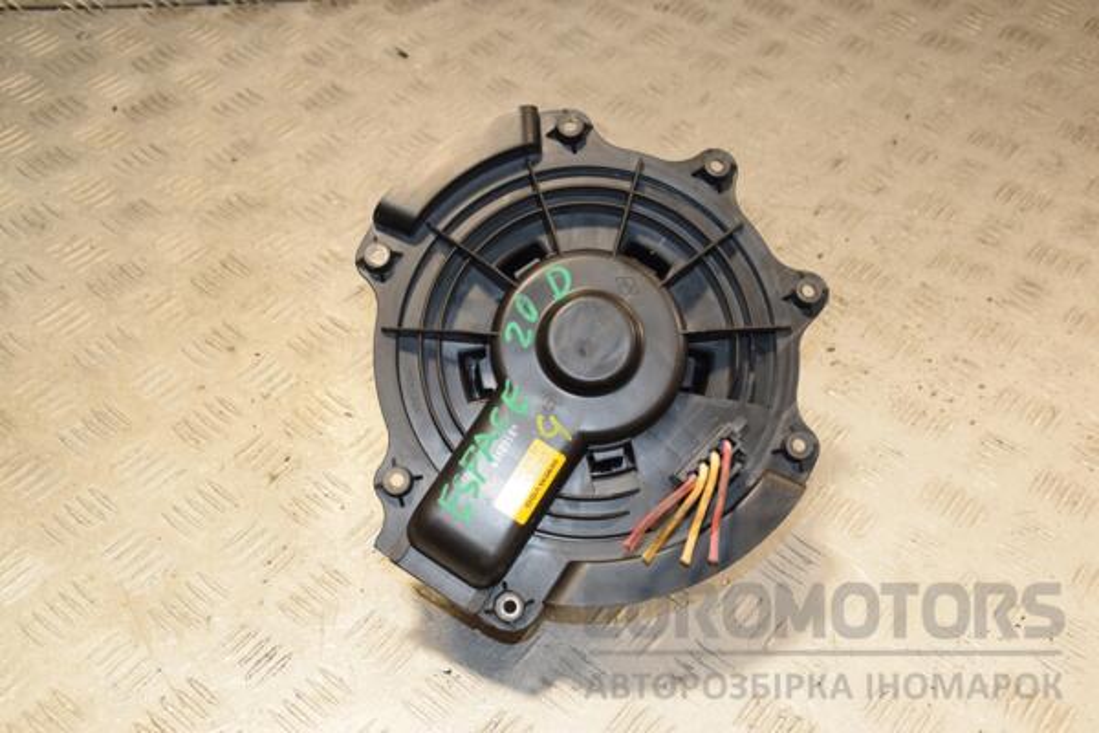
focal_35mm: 45
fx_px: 1374
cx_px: 550
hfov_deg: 43.6
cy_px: 366
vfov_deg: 29.9
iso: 800
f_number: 6.3
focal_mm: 30
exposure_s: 1/200
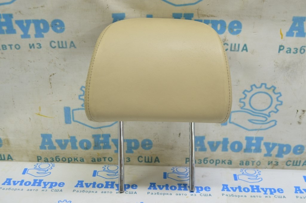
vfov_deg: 28.9
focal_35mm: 46
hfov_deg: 42.4
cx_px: 153
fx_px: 395
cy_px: 102
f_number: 5.6
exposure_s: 1/20
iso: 400
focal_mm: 31
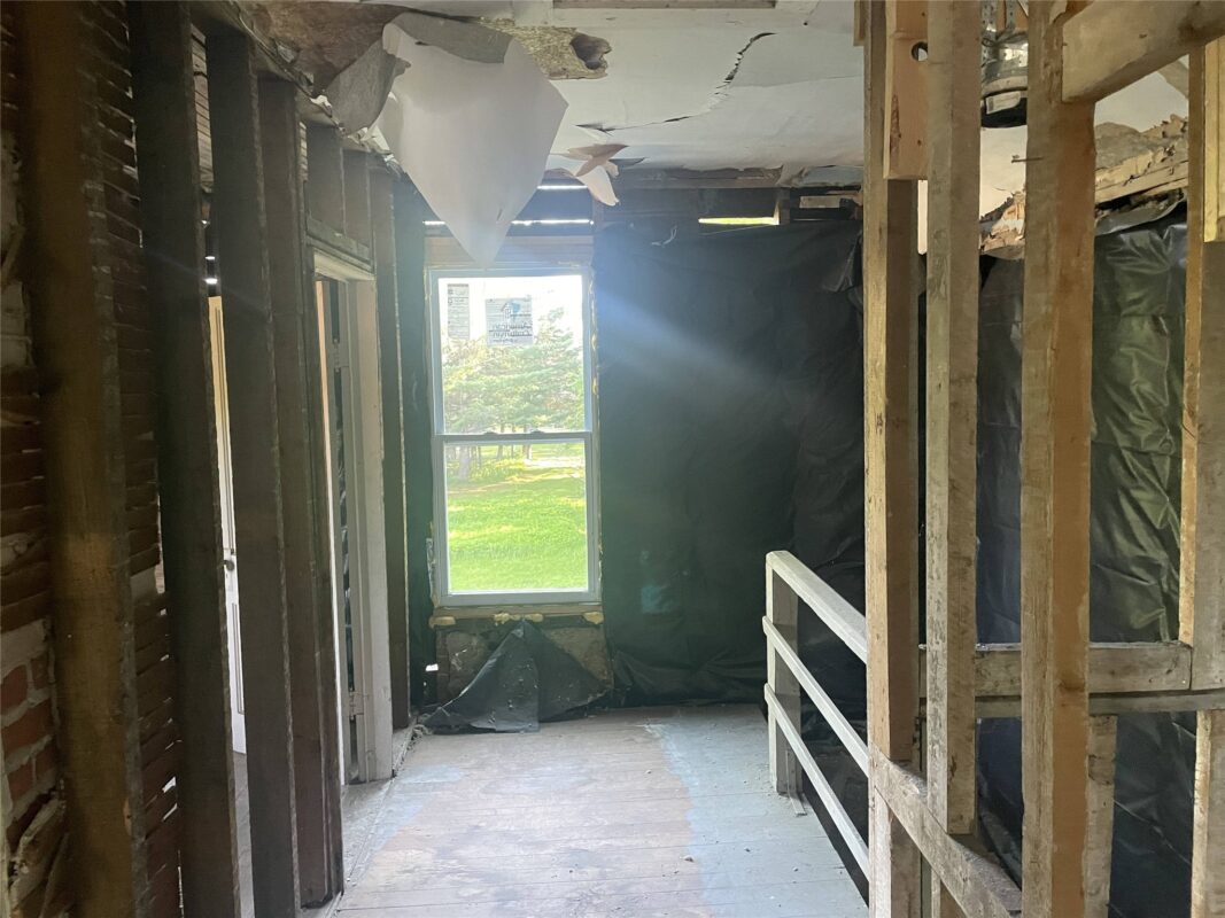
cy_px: 459
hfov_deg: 67.3
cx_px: 612
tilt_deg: -4.5
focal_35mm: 26
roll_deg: +1.2
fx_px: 920
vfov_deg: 53.1
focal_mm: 4.2
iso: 500
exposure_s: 1/60
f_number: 1.6
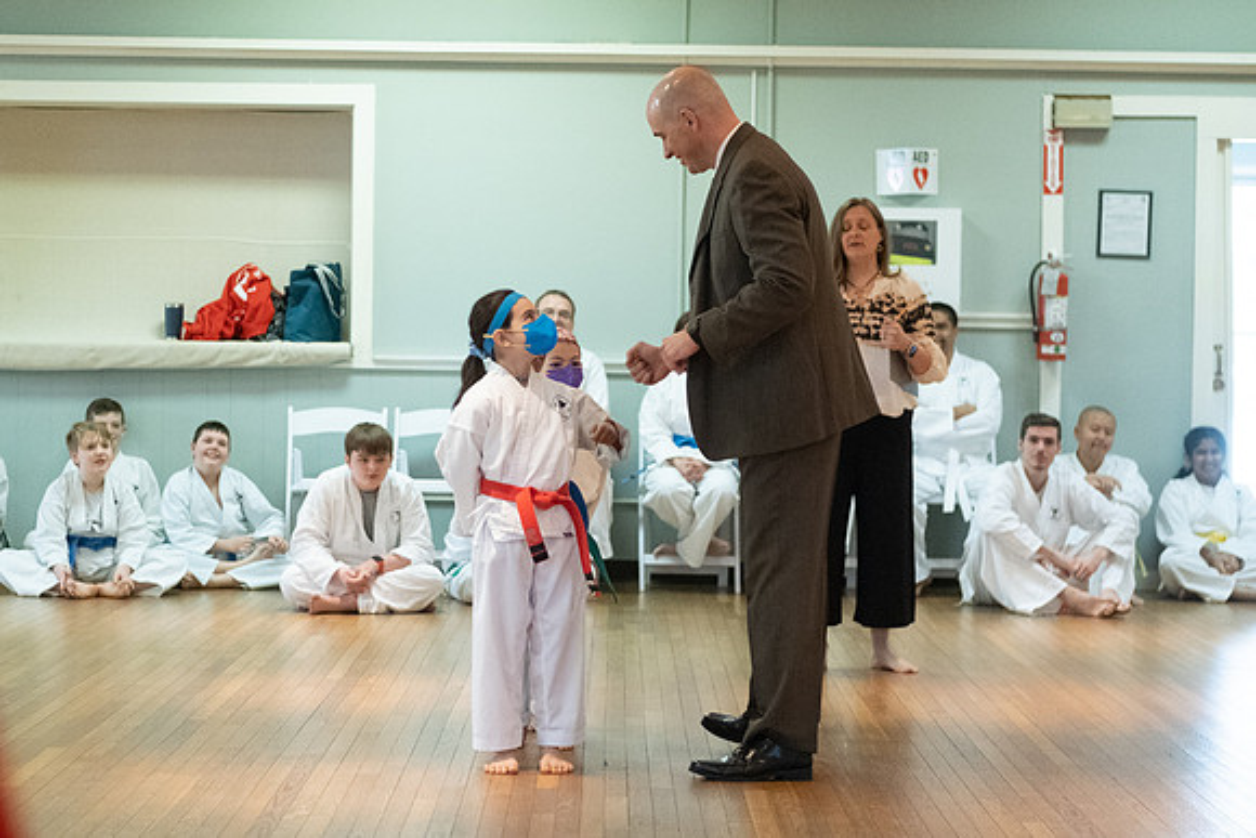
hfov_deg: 19.5
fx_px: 3654
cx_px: 555
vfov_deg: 13.1
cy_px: 437
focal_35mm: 105
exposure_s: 1/500
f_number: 2
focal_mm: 50
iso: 3200
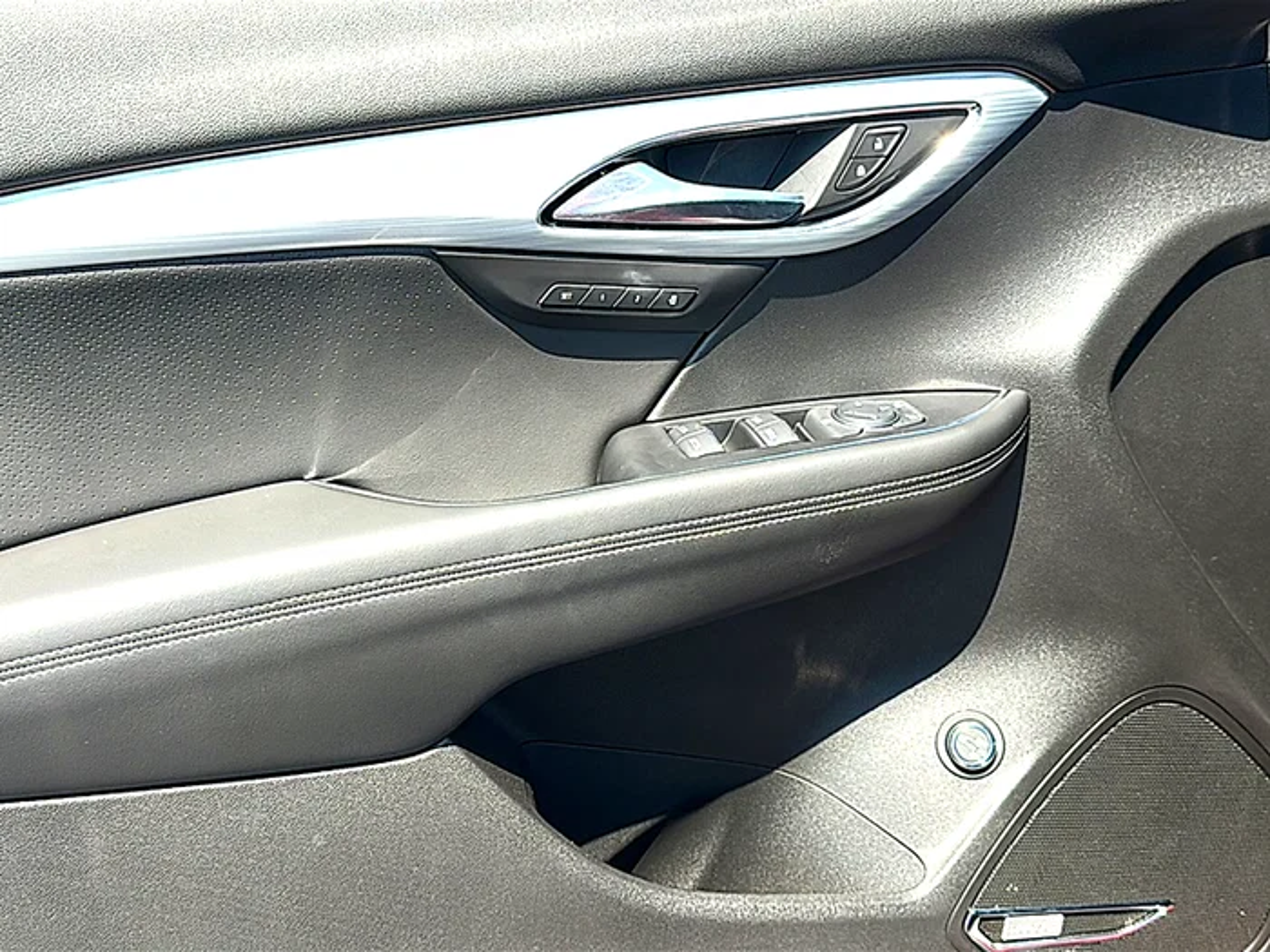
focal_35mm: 39
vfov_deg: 36.8
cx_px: 635
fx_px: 1431
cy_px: 476
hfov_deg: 47.9
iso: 80
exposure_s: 1/762
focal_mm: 6.86
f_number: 1.78
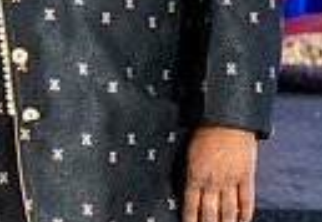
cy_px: -108
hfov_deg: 5.7
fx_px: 3164
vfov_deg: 4.0
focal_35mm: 350
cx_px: -387
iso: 6400
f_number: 2.8
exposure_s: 1/250
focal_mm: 70
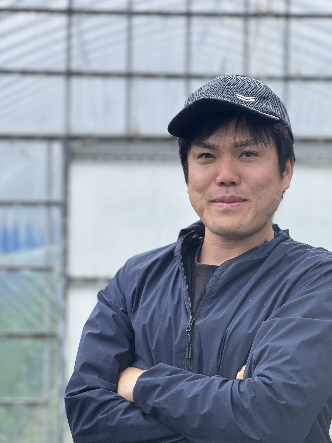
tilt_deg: +1.1
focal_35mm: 86
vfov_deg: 22.8
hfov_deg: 17.2
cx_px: 169
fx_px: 1100
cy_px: 216
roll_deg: -0.6
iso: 20
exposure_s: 1/129
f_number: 2.8
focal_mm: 9
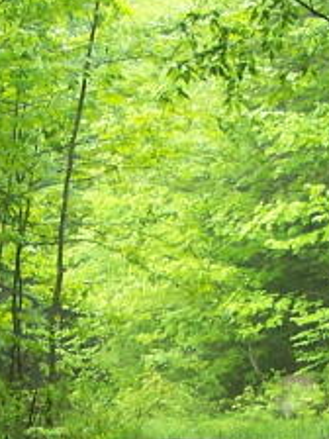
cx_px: 292
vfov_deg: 11.3
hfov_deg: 8.5
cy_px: 414
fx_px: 2205
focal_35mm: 174
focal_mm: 6.3
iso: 140
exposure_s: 1/30
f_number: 2.8
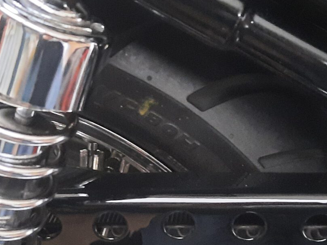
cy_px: 197
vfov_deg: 18.5
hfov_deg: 24.7
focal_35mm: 79
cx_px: 130
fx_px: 746
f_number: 2
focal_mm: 4.6
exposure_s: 1/17
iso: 1000
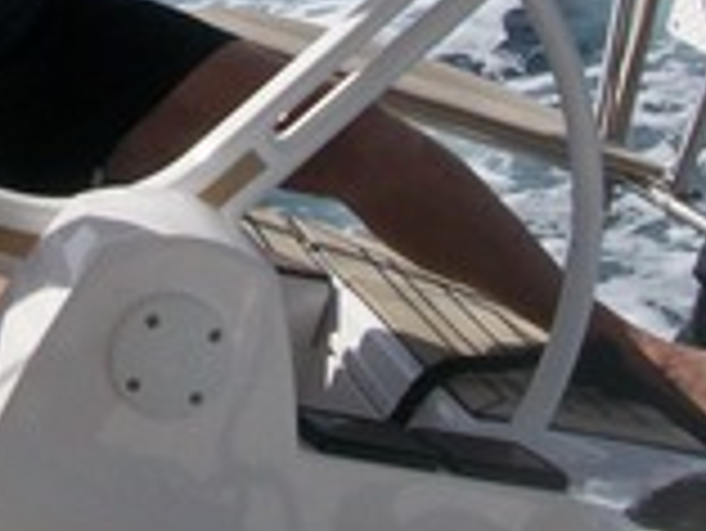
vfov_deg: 13.0
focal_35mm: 111
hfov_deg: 17.4
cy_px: -117
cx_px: 52
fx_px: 2266
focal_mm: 6
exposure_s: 1/1000
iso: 64
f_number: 4.8
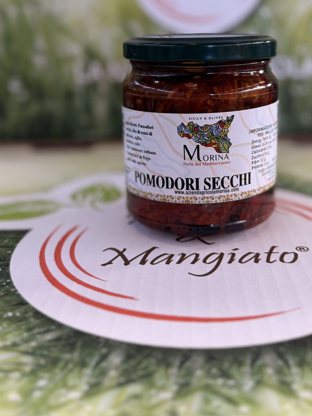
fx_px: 517
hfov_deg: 33.5
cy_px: 162
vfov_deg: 43.6
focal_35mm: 43
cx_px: 181
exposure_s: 1/100
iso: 80
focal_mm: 6.76
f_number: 1.78
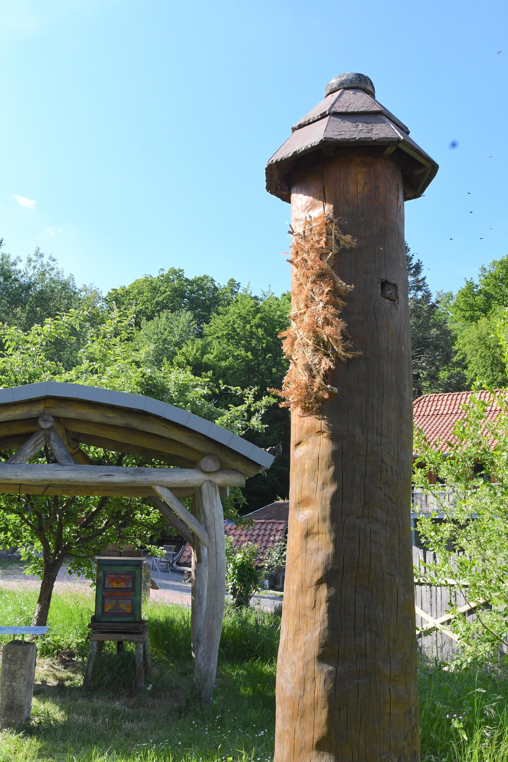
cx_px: 254
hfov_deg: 36.9
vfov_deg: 53.1
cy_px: 381
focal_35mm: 36
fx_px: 762
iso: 1250
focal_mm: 24
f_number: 13
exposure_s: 1/640
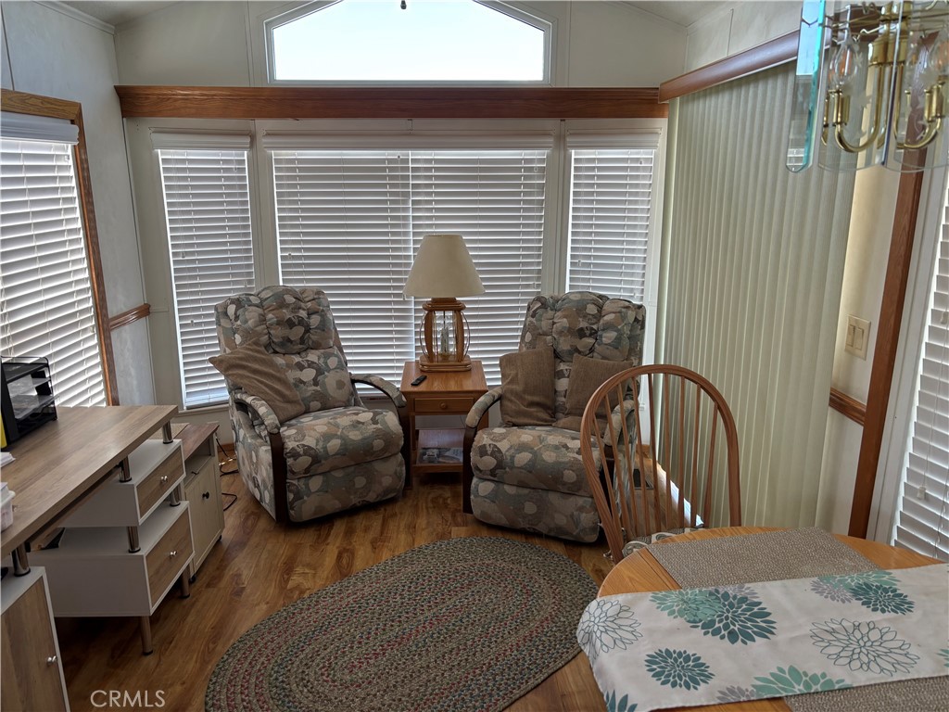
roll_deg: -0.2
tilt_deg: -15.0
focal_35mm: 26
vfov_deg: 53.1
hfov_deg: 67.3
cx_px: 474
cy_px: 356
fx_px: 713
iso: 80
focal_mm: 5.96
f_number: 1.6
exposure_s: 1/60
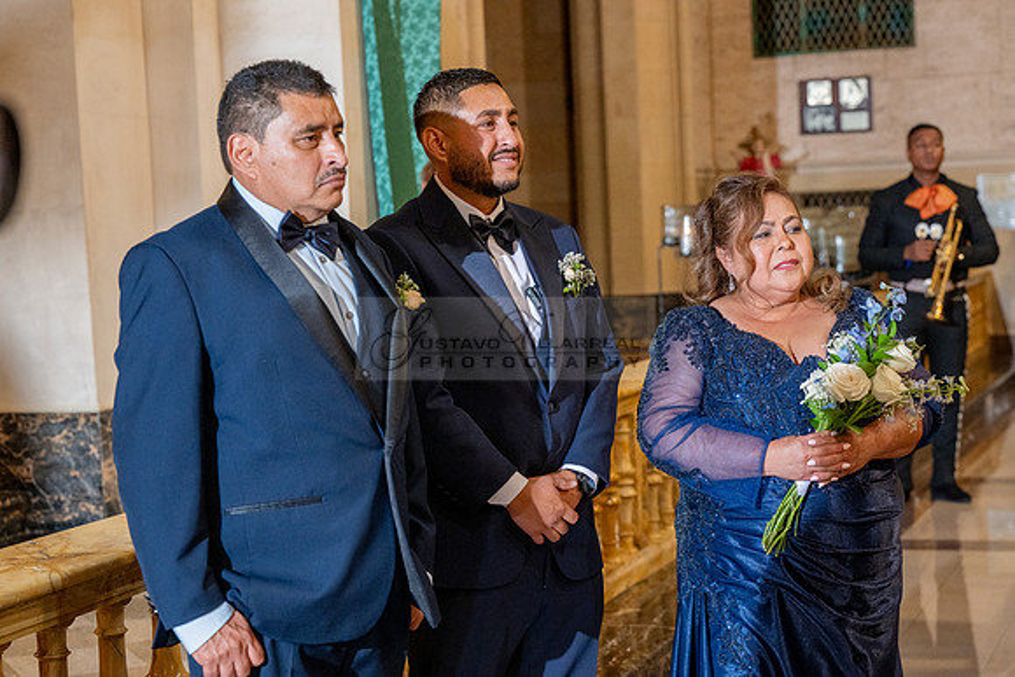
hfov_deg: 28.8
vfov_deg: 19.5
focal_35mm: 70
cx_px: 508
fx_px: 1974
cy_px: 338
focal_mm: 70
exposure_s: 1/200
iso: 2000
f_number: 4.5
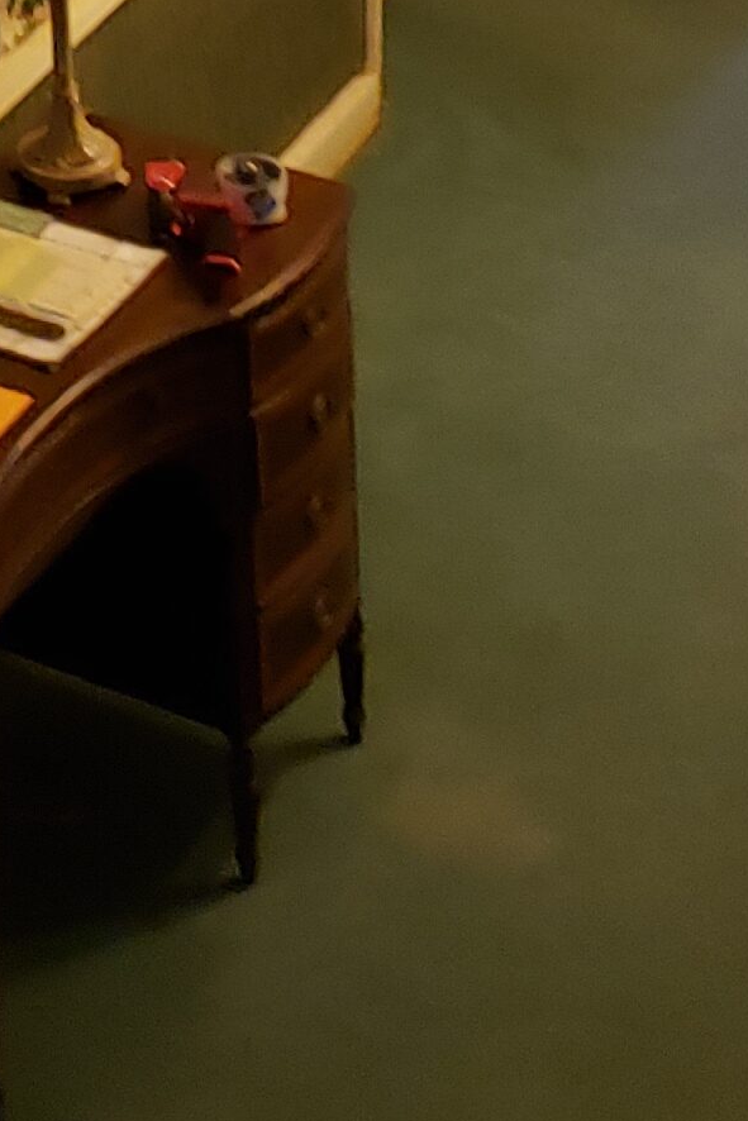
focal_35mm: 123
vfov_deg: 13.4
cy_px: -1361
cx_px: -443
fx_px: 3832
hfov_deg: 10.7
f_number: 1.5
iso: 250
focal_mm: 4.3
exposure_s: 1/17
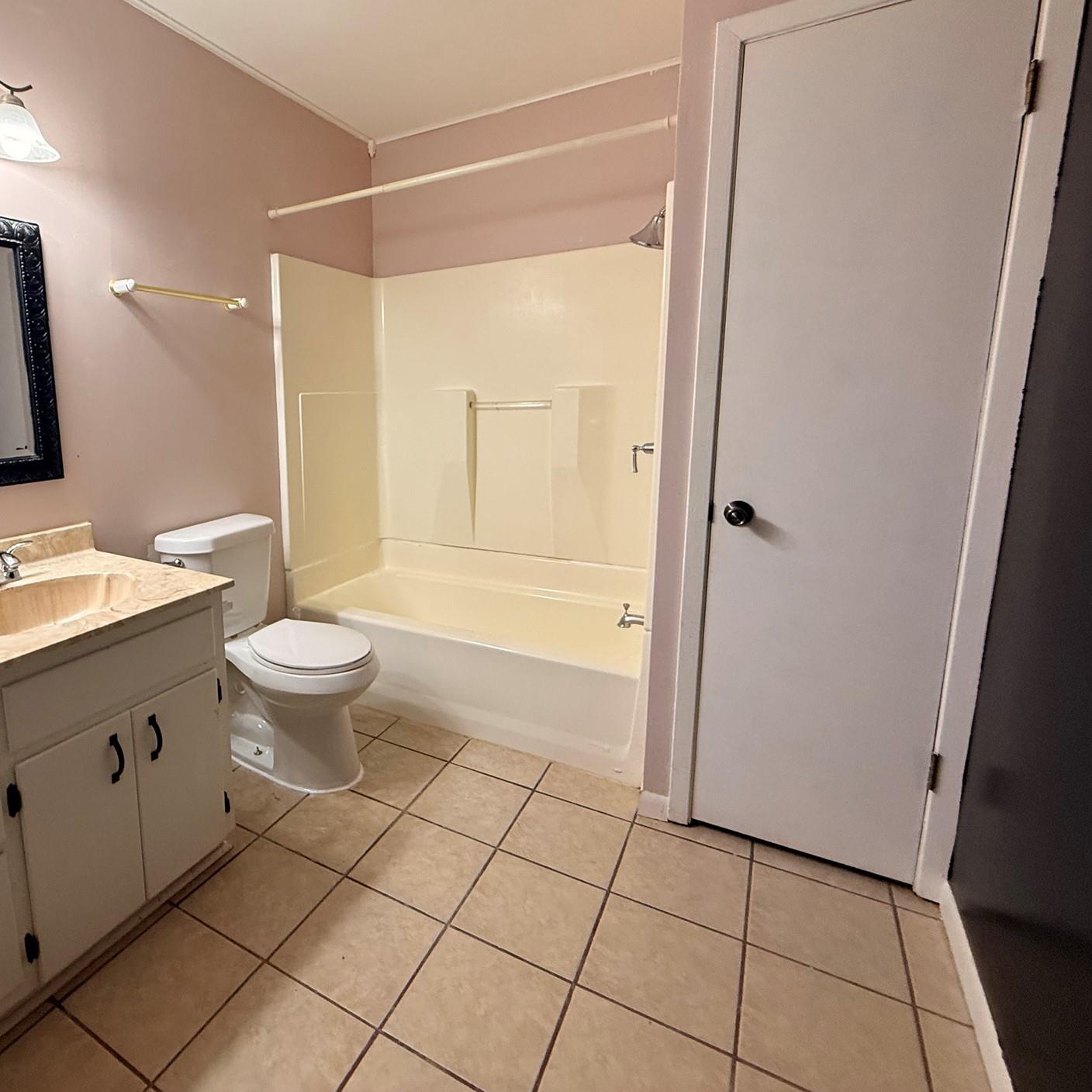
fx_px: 642
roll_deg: +1.2
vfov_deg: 80.6
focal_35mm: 18
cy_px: 502
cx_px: 391
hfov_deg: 78.8
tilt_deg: -9.9
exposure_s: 1/60
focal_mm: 2.22
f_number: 2.2
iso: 200
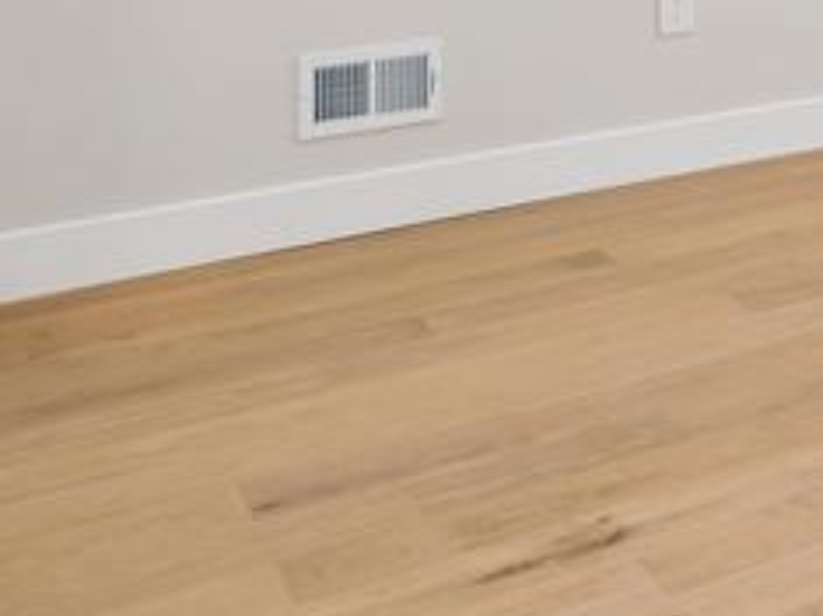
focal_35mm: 67
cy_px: -289
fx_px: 1592
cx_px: 1401
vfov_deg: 19.3
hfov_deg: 21.4
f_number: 4
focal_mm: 16
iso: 200
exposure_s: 1/6
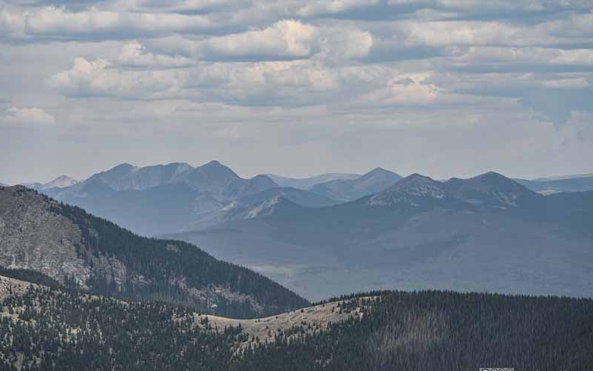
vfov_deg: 10.7
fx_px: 1988
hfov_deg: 17.0
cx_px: 296
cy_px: 181
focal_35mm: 123
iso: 64
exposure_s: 1/800
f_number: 6.3
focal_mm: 120
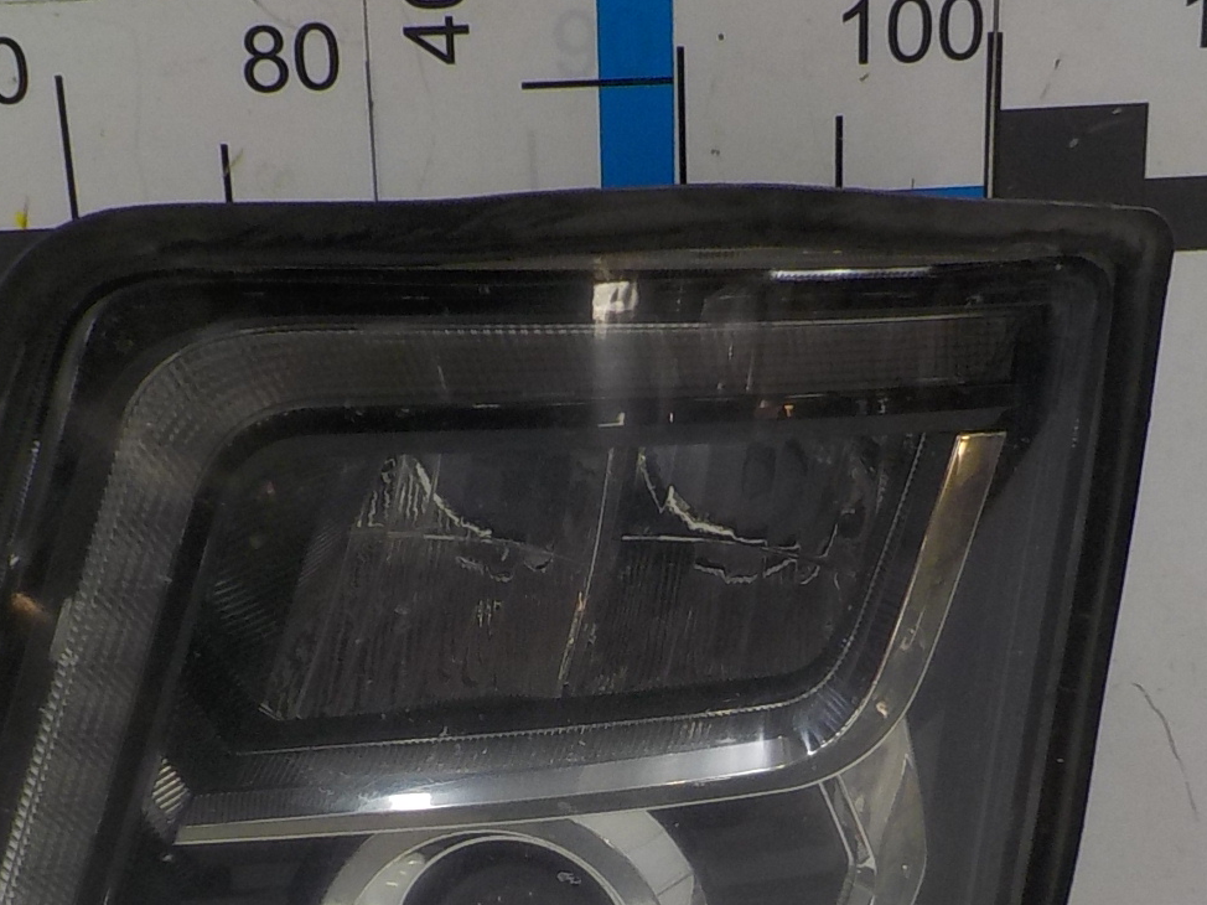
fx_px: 2440
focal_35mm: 70
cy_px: 753
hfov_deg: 27.8
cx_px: 539
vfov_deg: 20.7
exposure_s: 1/60
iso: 125
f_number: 3.3
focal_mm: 4.1
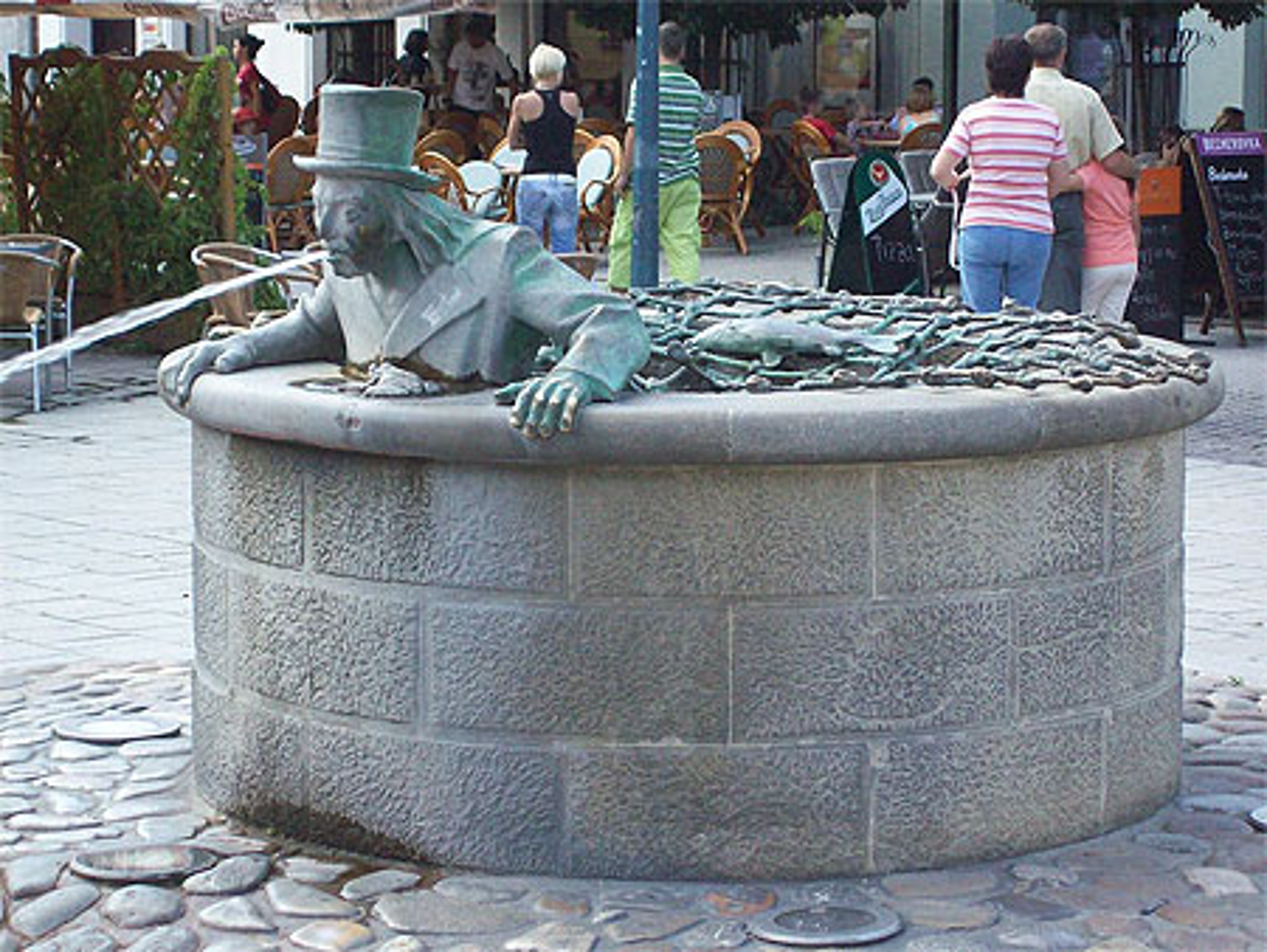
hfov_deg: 18.2
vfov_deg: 13.7
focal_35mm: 108
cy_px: 476
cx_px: 634
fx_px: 3955
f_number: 4.8
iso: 223
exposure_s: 1/257
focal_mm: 18
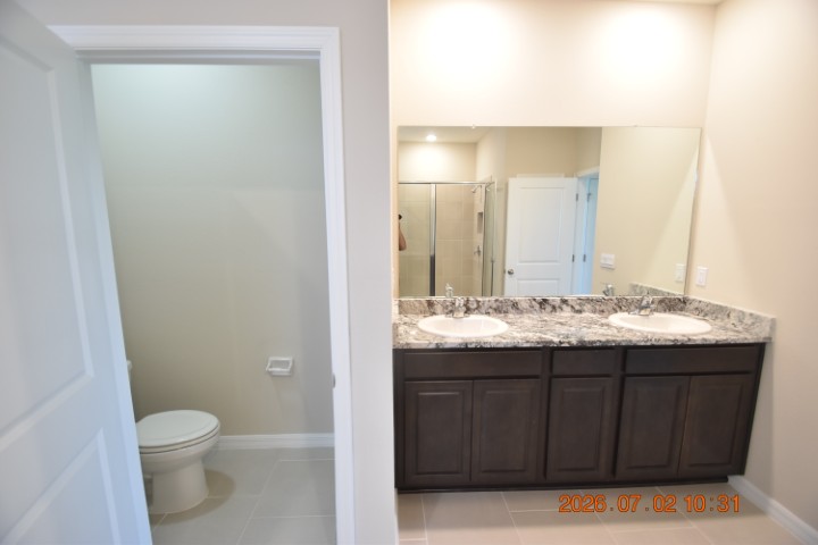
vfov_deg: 77.3
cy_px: 272
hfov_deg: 100.4
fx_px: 341
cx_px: 409
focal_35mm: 15
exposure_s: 1/45
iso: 800
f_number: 3.5
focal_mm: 10
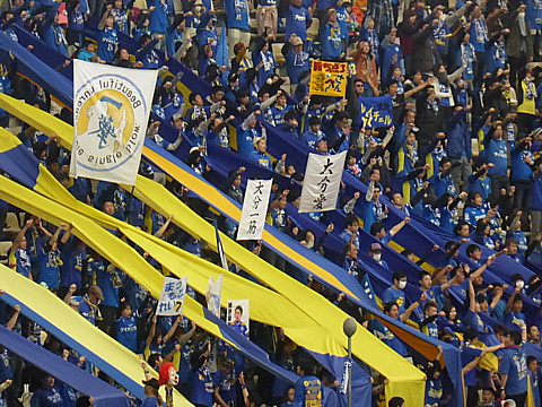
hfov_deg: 4.6
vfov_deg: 3.4
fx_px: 6795
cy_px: 204
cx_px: 271
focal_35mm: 434
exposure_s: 1/50
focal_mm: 77.4
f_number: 6.2
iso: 800
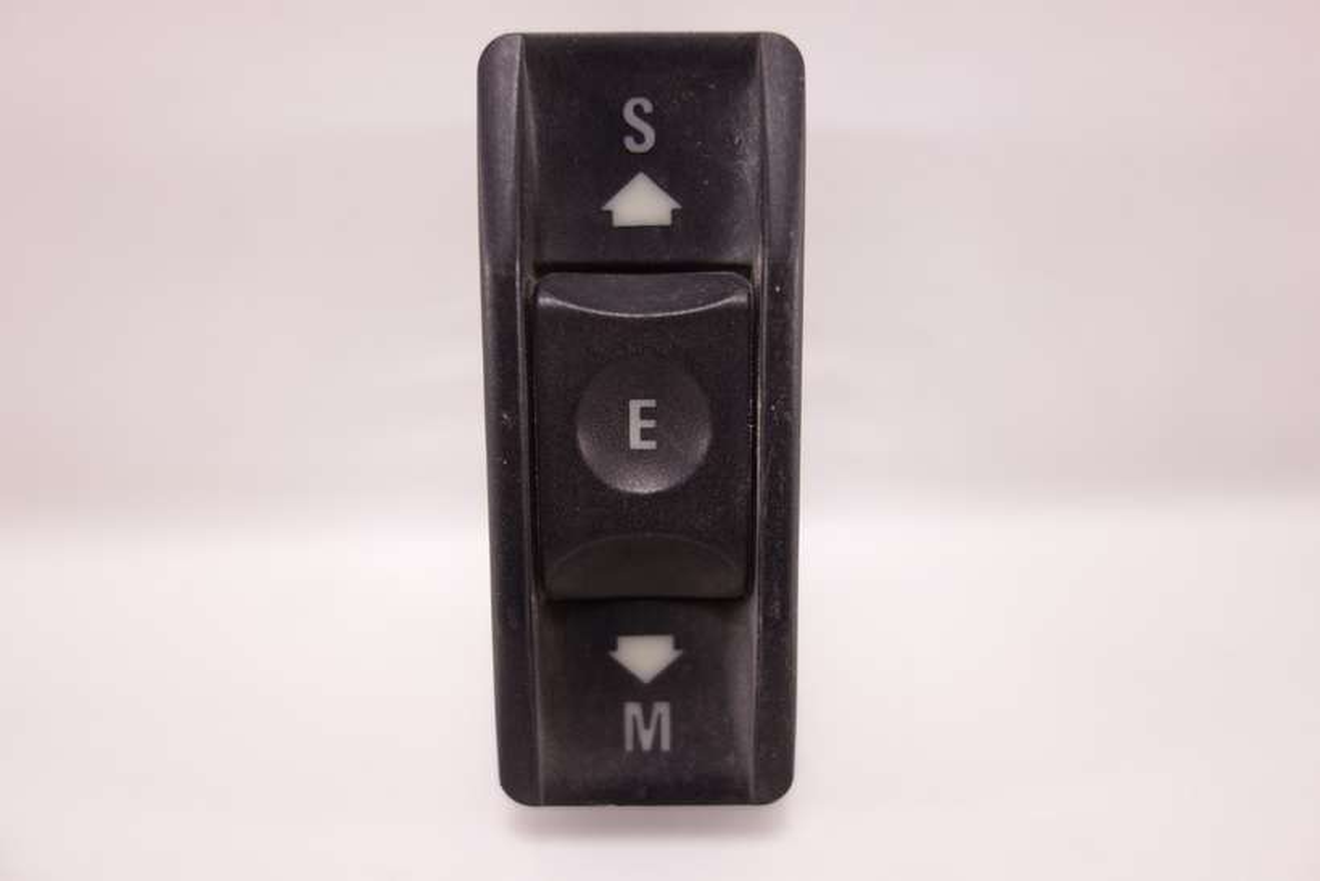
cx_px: 660
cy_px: 440
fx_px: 1027
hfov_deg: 65.5
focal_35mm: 28
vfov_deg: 46.4
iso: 125
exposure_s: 1/100
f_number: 2.2
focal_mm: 10.42
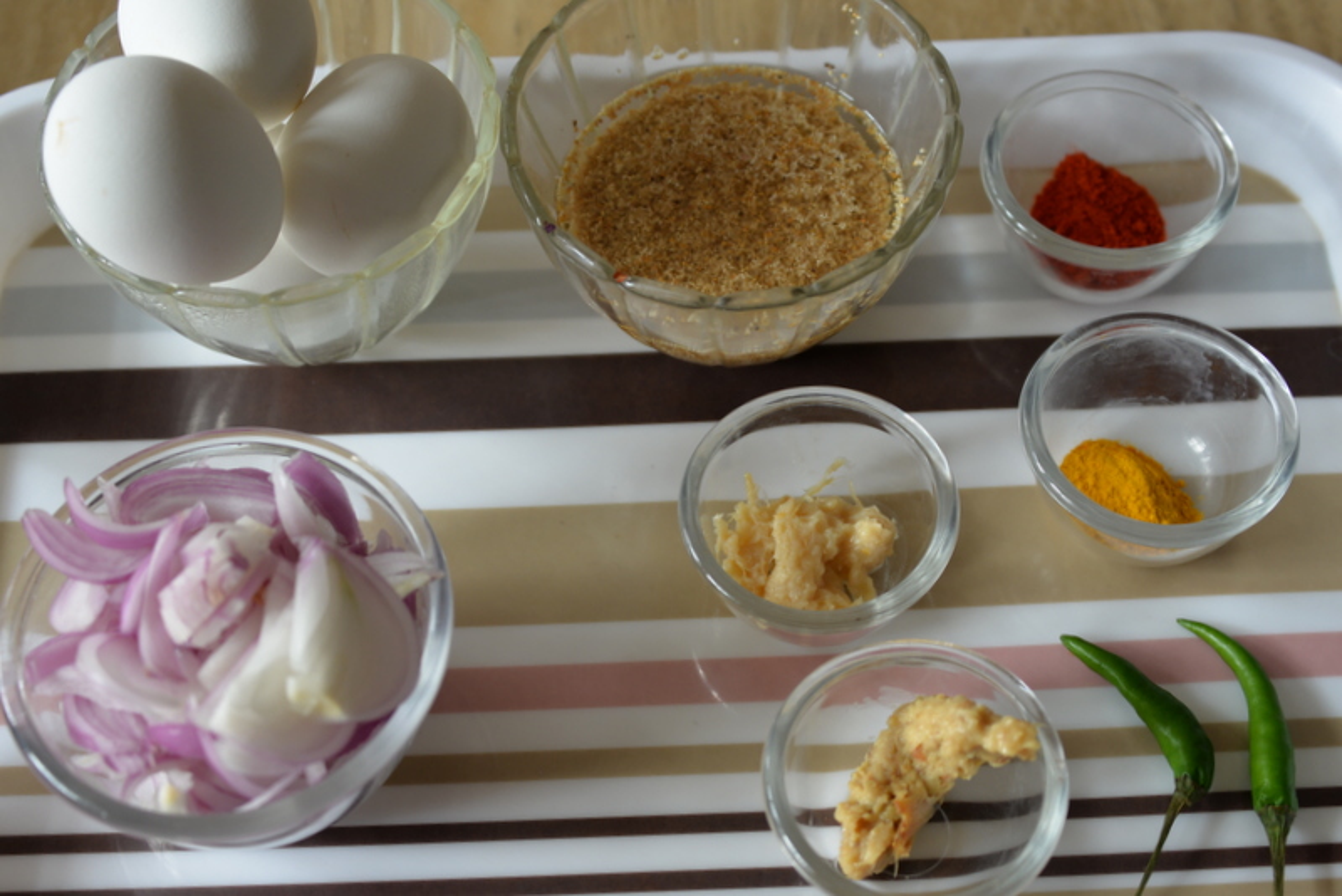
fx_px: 1492
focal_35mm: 40
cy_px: 448
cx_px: 671
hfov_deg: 48.4
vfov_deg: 33.4
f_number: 4
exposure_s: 1/60
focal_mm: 40
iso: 400
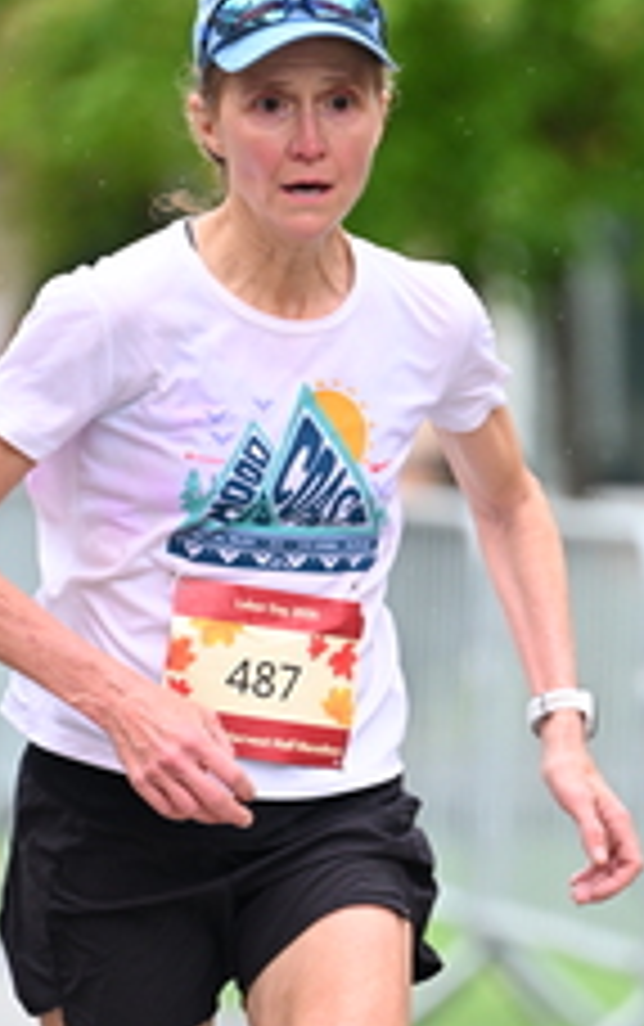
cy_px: 675
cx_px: 502
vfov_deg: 4.3
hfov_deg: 2.7
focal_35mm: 491
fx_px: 13753
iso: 1250
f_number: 2.8
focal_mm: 200
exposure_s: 1/1250
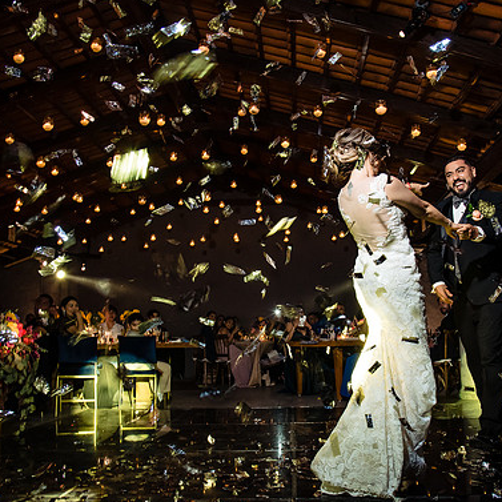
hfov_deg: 51.0
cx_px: 284
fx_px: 525
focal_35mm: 32
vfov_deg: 51.1
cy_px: 254
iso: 2000
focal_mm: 24
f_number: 7.1
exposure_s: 1/60
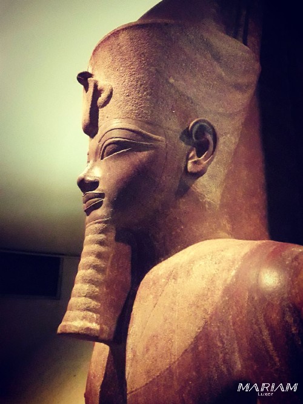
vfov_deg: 63.5
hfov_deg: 49.7
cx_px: 152
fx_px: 327
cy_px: 202
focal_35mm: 28
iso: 800
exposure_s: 1/17
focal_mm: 3.7
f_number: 1.9
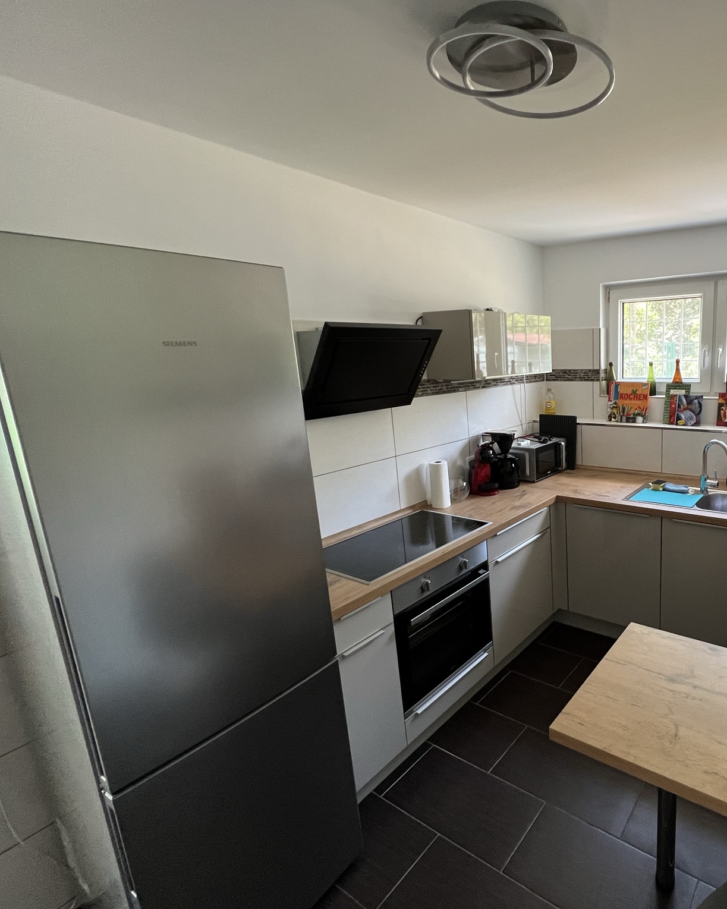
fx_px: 457
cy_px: 455
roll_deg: +2.3
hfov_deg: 70.9
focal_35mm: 17
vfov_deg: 89.6
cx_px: 558
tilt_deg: -12.4
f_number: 1.8
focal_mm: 1.57
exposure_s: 1/99
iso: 250
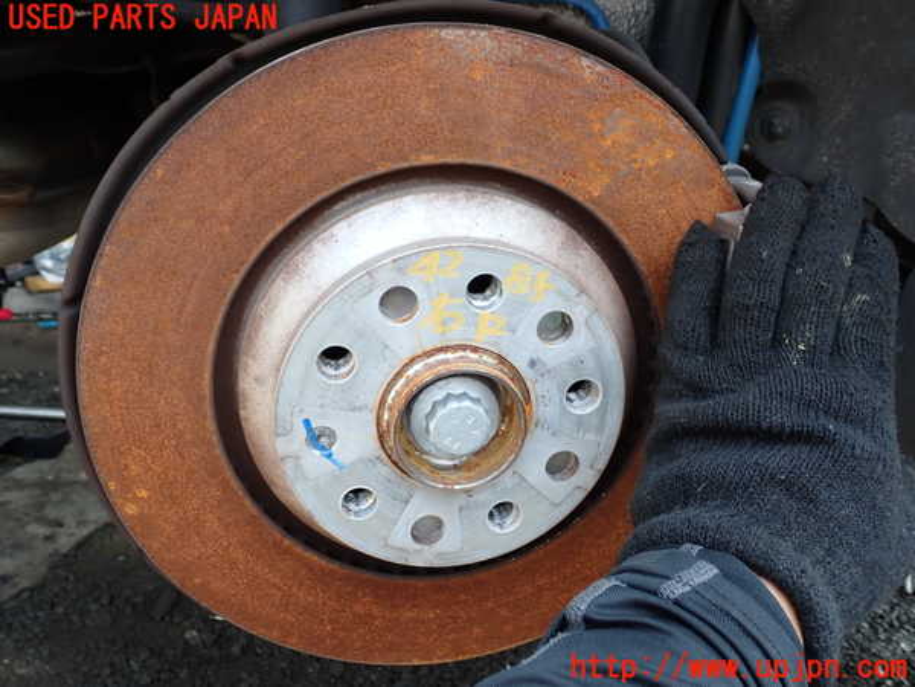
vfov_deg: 46.8
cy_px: 344
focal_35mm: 30
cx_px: 458
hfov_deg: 60.0
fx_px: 793
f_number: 3.2
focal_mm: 5.4
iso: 100
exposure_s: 1/80
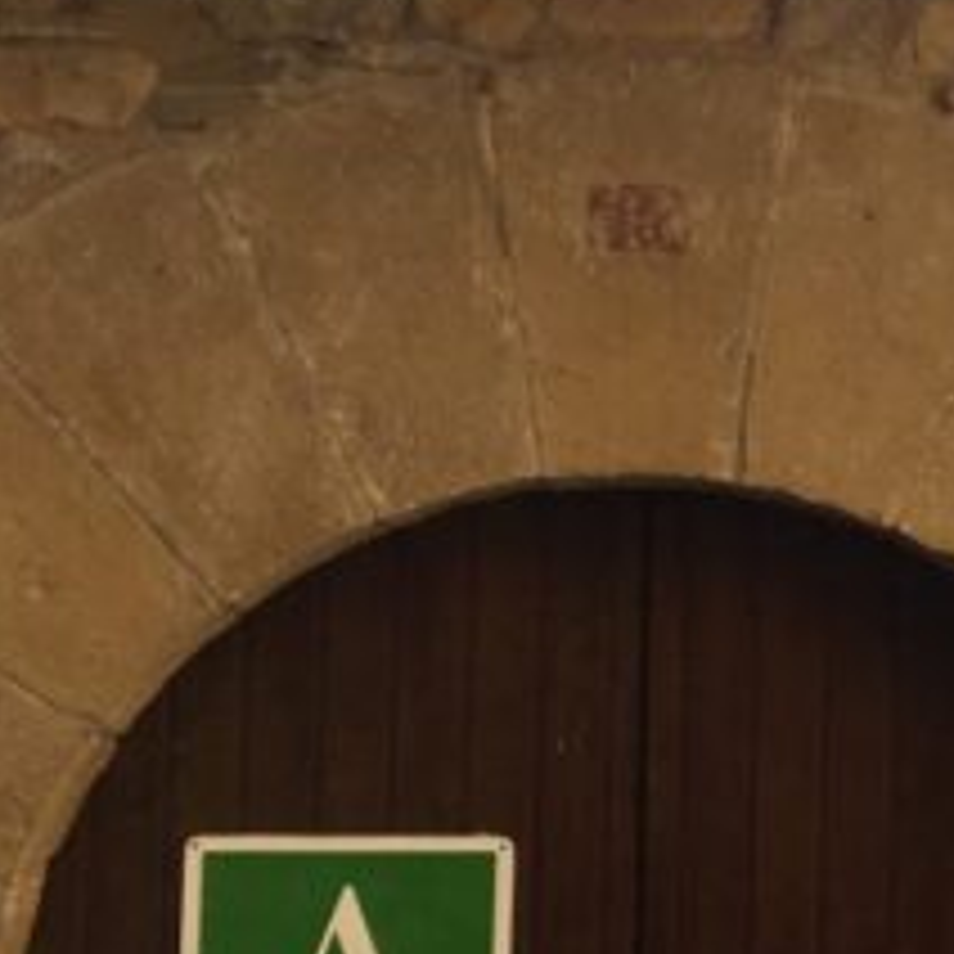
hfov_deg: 12.9
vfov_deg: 14.1
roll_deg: +1.0
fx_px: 3866
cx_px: 1638
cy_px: 580
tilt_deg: +5.4
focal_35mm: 124
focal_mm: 4.15
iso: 25
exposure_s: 1/557
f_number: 2.2
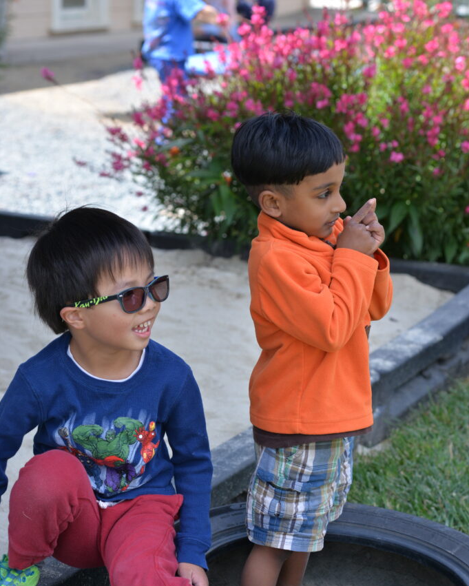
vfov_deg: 19.9
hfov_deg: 16.0
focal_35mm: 96
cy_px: 336
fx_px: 1665
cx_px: 234
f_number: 5.6
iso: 250
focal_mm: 85
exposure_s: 1/500
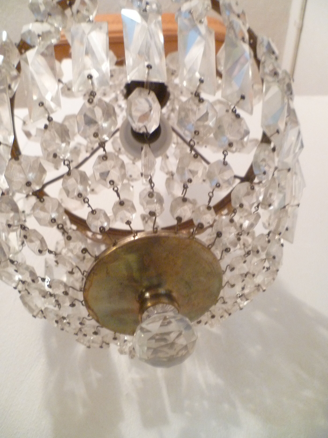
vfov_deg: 63.4
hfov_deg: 49.7
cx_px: 164
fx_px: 354
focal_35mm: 28
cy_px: 219
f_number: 2.8
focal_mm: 5
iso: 400
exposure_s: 1/6
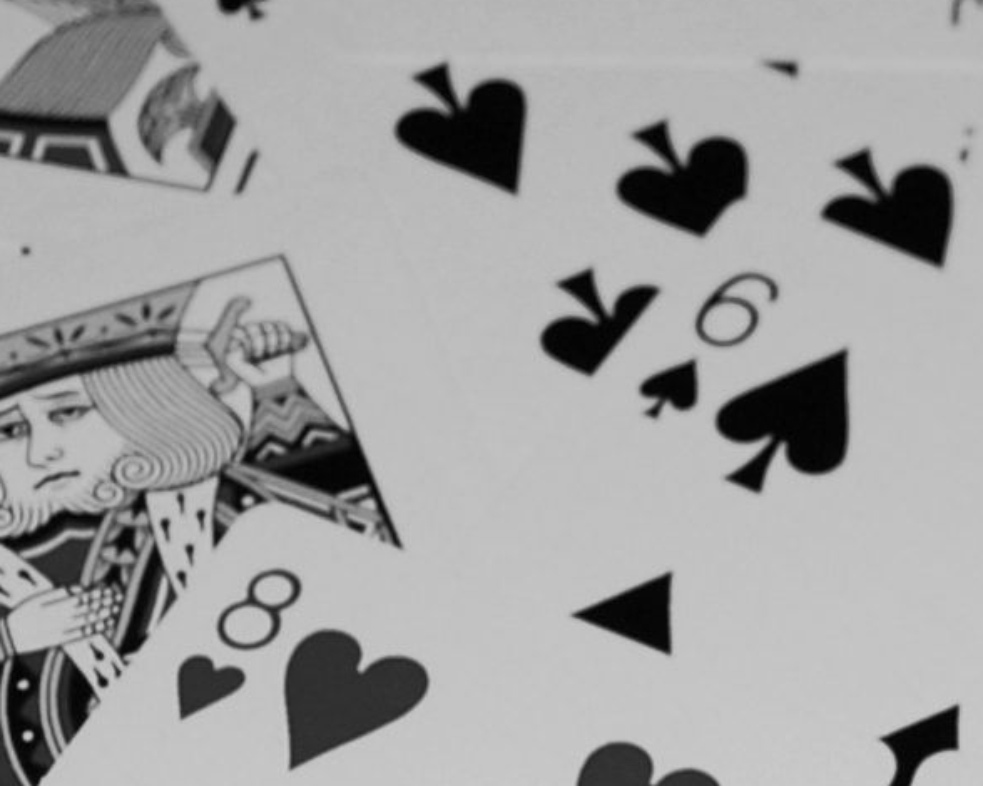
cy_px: 644
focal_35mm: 216
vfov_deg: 7.1
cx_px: 1120
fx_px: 6282
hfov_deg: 8.9
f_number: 4.2
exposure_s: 1/60
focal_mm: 30
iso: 400
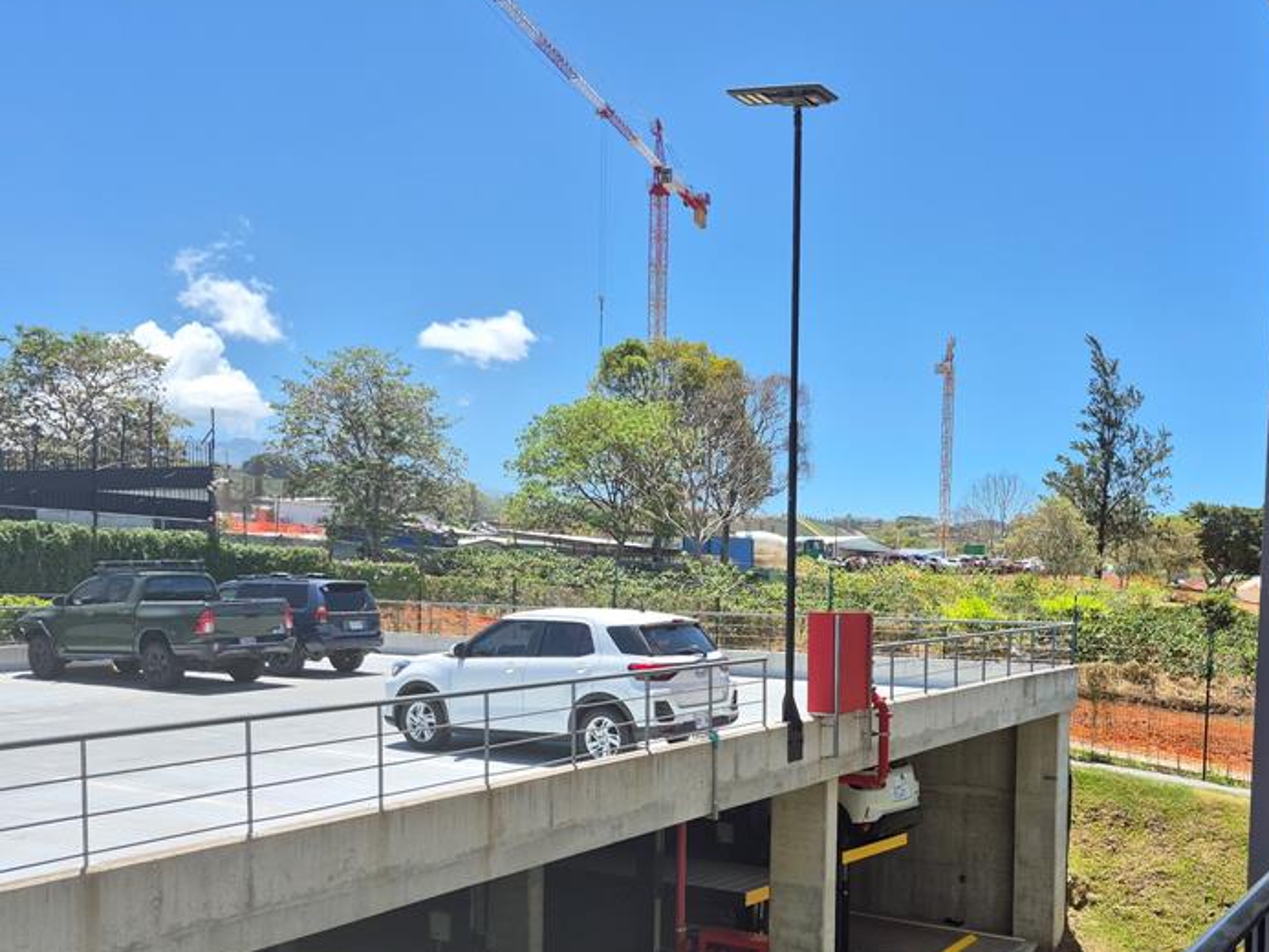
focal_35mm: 34
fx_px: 1247
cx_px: 732
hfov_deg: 53.7
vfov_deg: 40.9
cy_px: 683
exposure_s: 1/1056
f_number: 1.8
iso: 25
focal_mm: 5.4
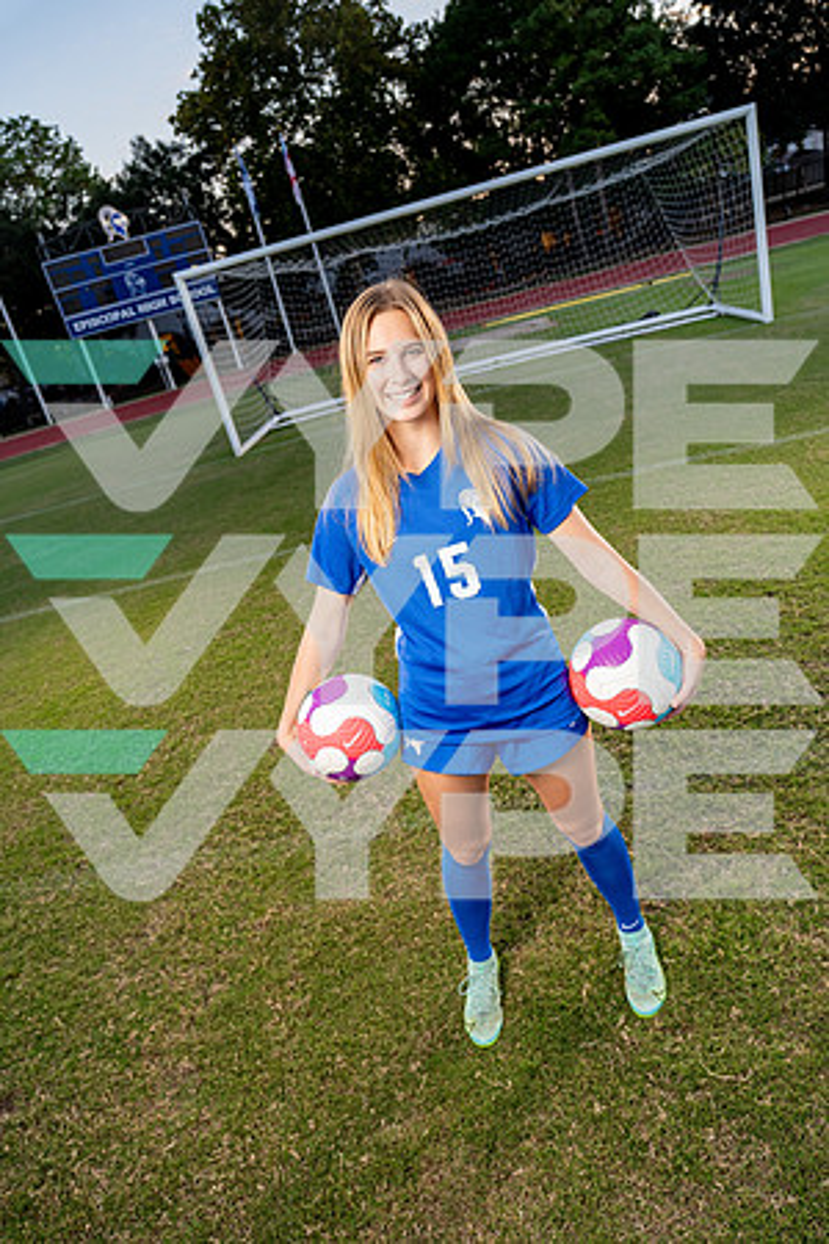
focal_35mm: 24
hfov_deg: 53.1
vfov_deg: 73.7
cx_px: 414
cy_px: 622
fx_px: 829
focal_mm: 24
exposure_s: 1/250
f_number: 4
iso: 800
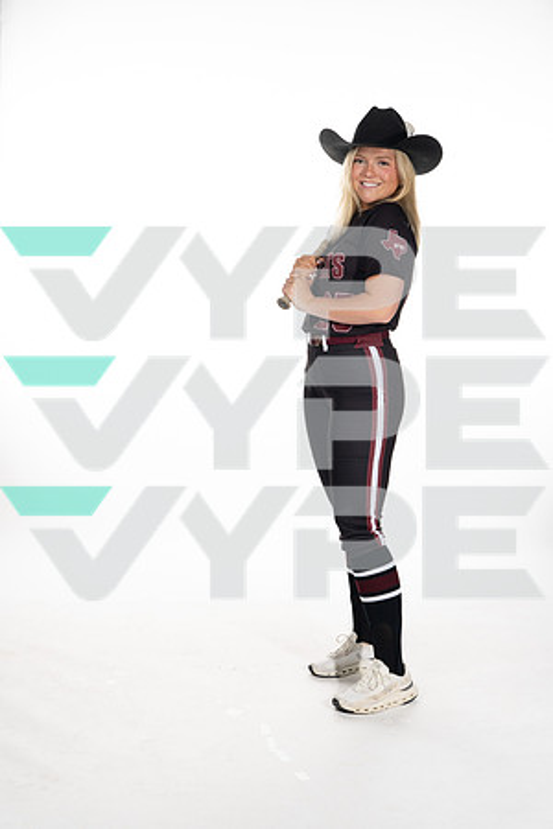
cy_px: 414
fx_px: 1129
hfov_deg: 27.5
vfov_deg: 40.3
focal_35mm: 49
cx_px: 276
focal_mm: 49
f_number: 6.3
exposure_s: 1/250
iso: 400
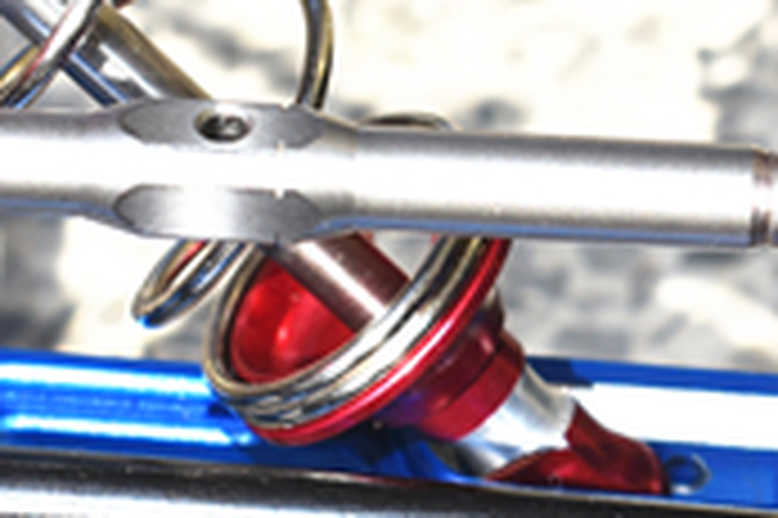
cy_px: 254
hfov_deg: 8.5
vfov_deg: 5.6
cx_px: 585
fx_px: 5253
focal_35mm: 243
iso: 100
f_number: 10
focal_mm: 35
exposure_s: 1/200
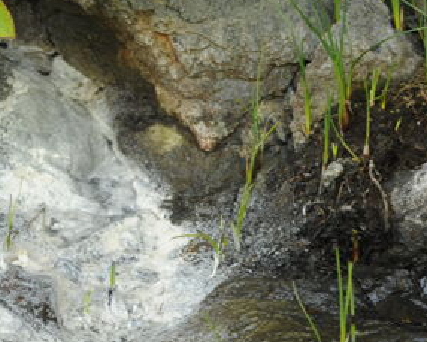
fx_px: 1656
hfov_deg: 14.4
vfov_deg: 11.7
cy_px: 269
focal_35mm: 131
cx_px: -6
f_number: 5
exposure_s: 1/80
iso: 500
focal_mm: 50
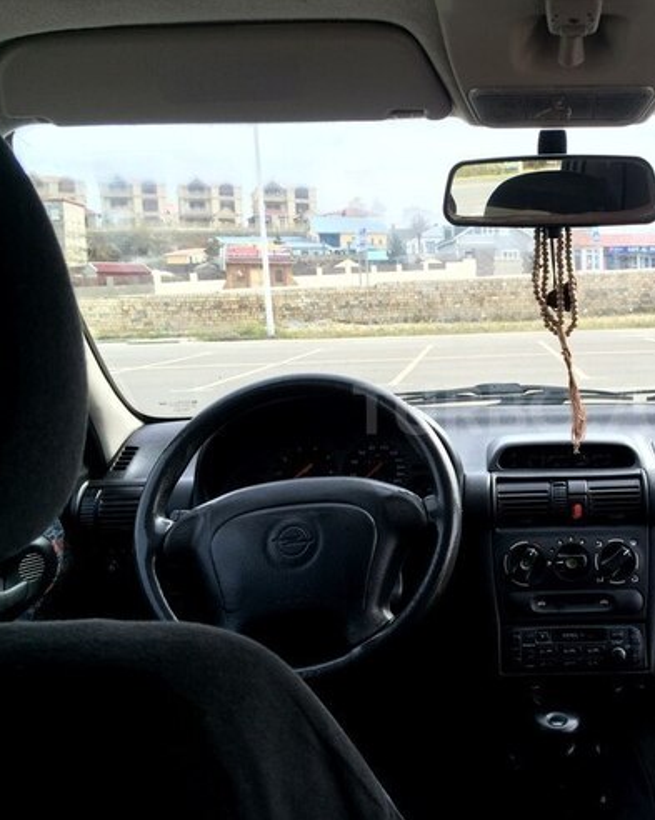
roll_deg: +2.9
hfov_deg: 37.7
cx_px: 523
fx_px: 922
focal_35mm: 38
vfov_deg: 48.0
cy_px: 409
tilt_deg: -4.8
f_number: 2.2
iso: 32
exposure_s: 1/406
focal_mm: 4.15
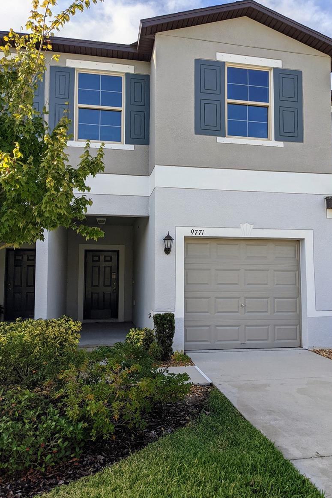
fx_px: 401
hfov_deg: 44.9
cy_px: 250
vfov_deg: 63.7
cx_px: 186
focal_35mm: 29
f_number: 1.73
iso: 59
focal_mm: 4.38
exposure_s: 1/2924
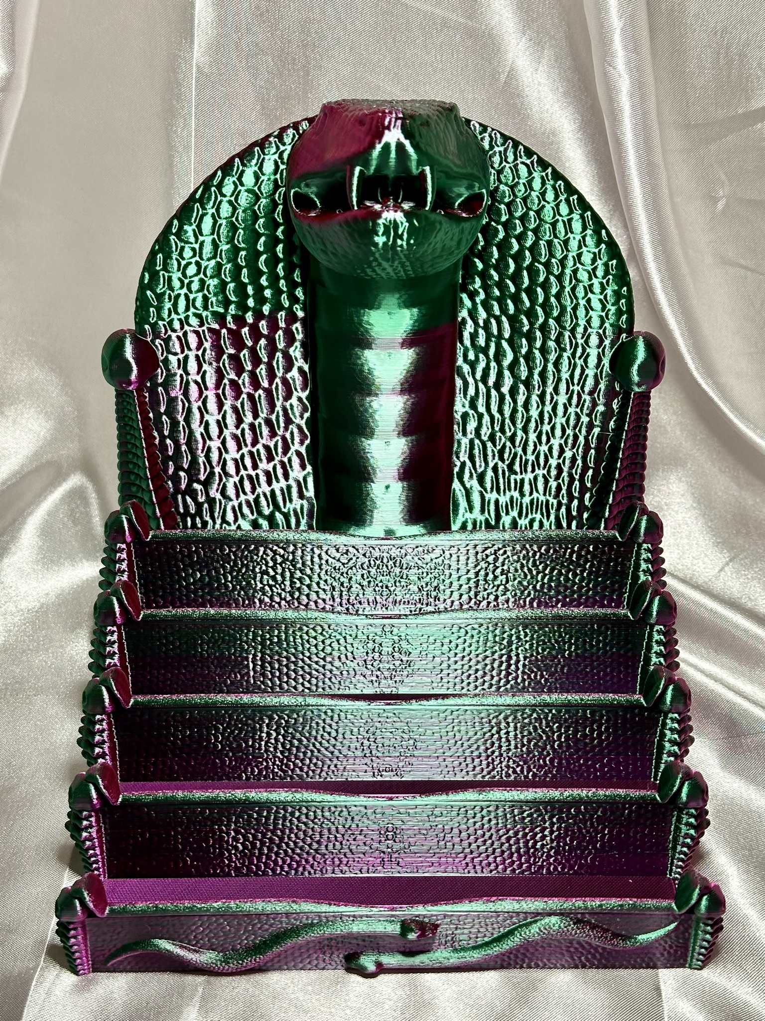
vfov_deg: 39.7
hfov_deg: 30.3
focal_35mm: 48
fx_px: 1414
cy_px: 510
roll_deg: -1.5
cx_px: 382
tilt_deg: -33.8
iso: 200
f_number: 1.78
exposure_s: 1/58
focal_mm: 6.86
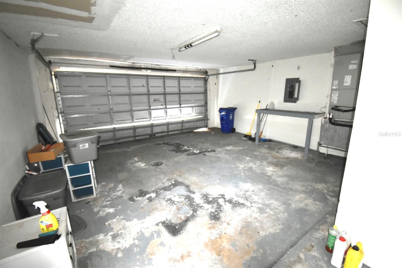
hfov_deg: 100.4
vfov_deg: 77.3
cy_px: 134
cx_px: 201
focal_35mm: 15
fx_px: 167
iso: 2200
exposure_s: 1/30
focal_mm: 10
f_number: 4.5
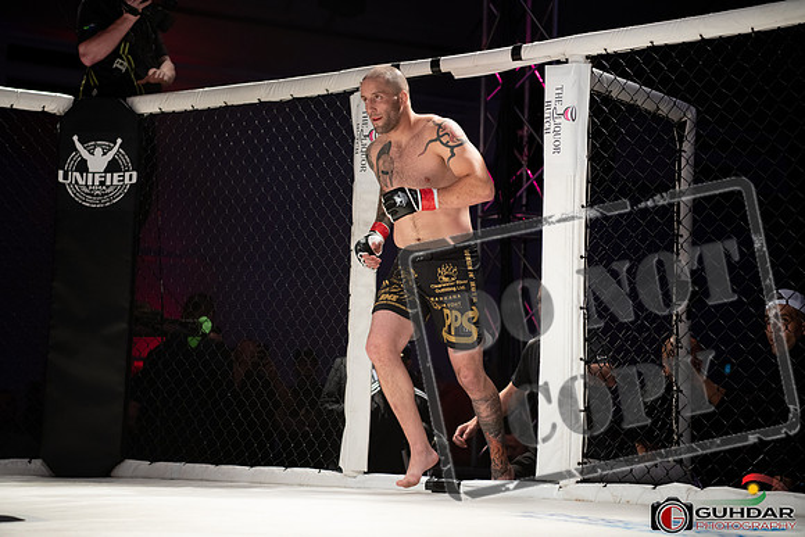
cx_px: 402
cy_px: 268
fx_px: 1566
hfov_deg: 28.8
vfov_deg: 19.5
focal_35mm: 70
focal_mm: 70
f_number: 2.8
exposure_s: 1/1000
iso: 1000
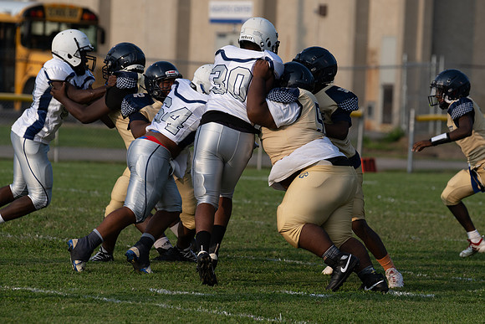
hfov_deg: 6.9
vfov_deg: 4.6
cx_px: 291
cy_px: 171
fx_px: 4040
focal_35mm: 300
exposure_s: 1/1000
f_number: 4.5
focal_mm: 240
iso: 220
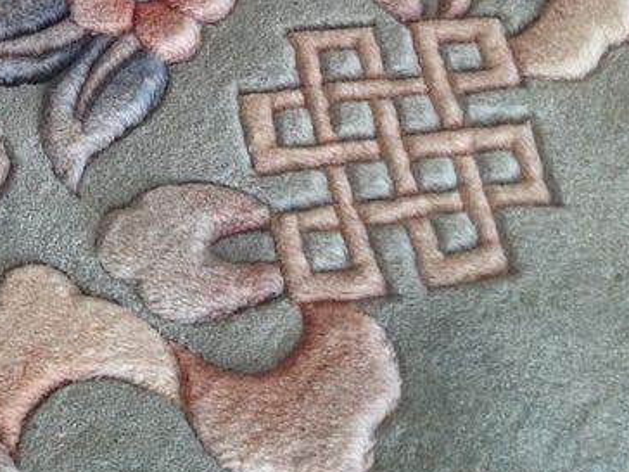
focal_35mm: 96
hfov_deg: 19.0
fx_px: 1744
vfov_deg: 14.9
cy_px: -75
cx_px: -176
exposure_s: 1/60
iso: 64
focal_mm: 4.28
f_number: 2.4
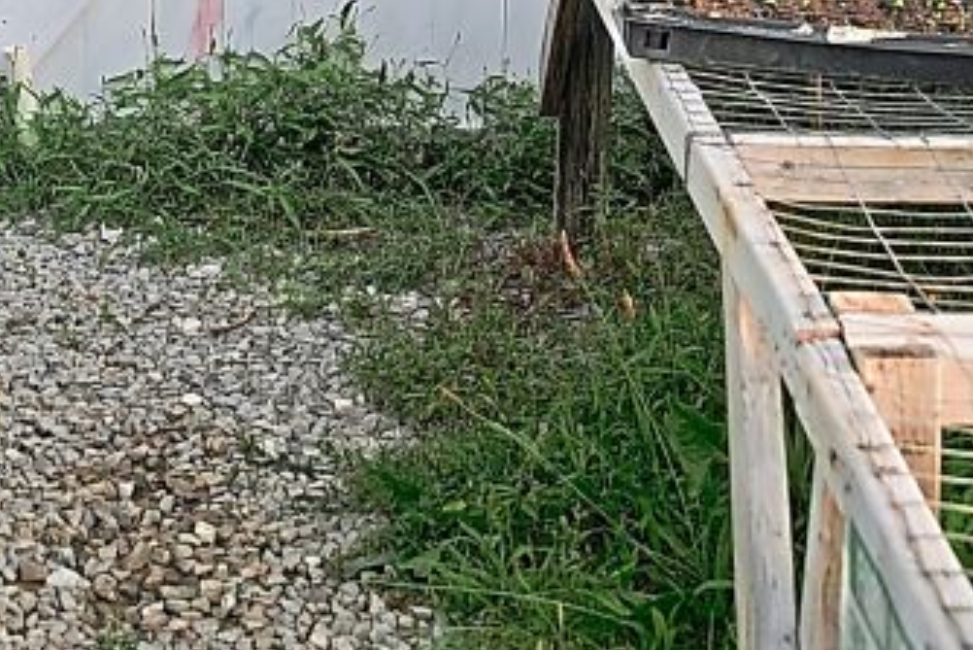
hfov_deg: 22.6
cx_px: 227
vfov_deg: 14.7
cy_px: -198
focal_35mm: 89
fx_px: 2406
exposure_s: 1/200
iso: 400
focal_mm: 24
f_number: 4
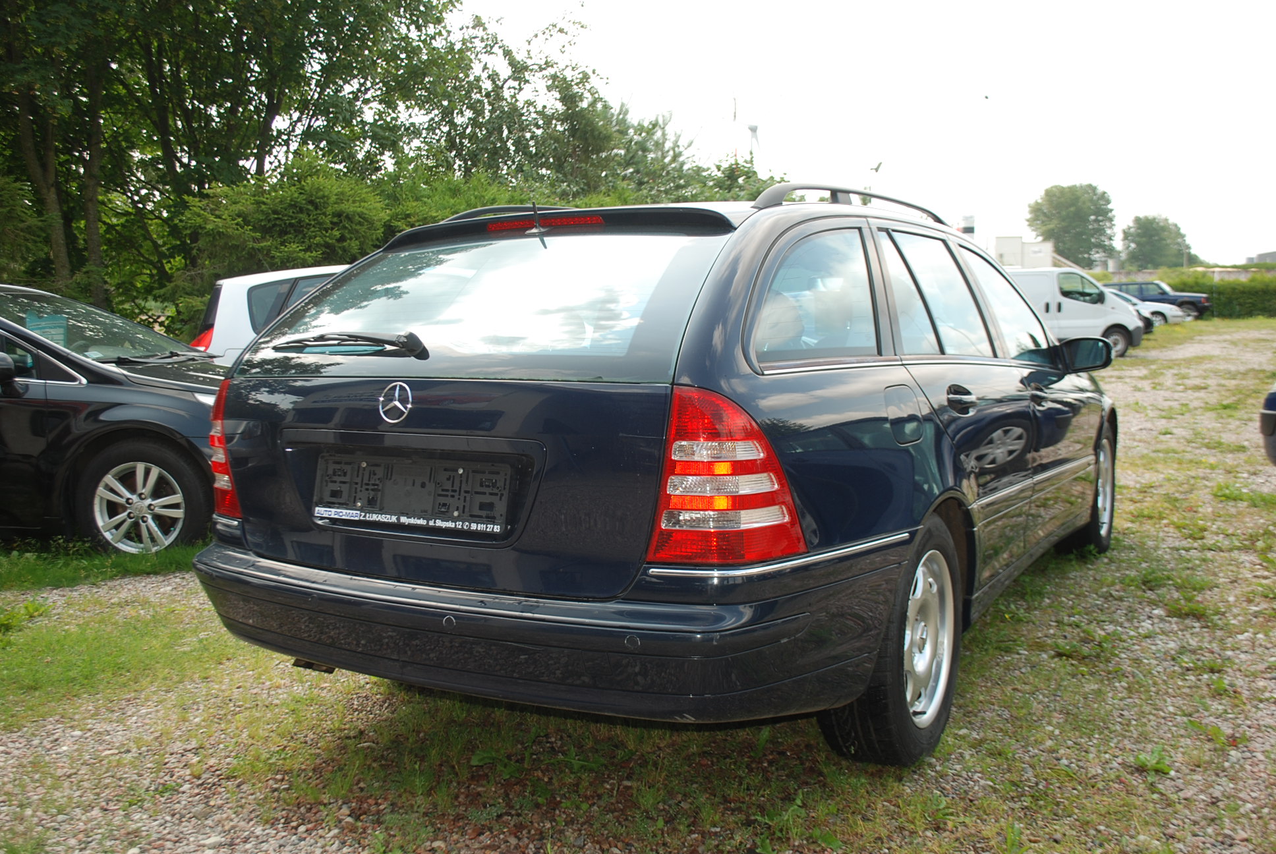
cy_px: 427
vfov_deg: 40.1
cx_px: 638
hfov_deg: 57.2
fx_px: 1171
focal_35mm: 33
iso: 100
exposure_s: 1/200
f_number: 4.5
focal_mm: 22
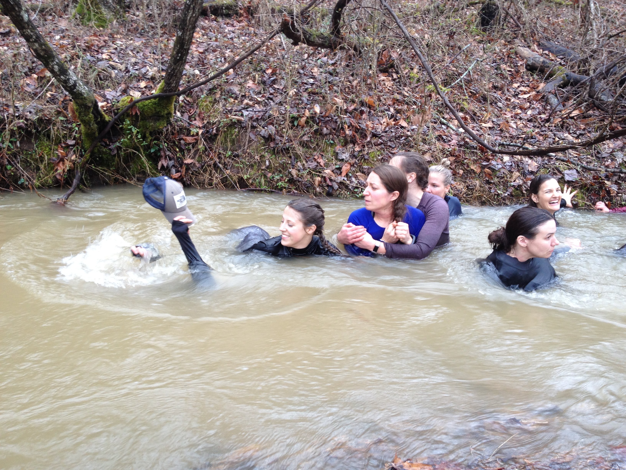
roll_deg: -1.6
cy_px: 235
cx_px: 313
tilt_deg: -15.9
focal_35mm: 35
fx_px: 633
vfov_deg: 40.7
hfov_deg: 52.6
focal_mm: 4.28
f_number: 2.4
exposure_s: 1/40
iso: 50
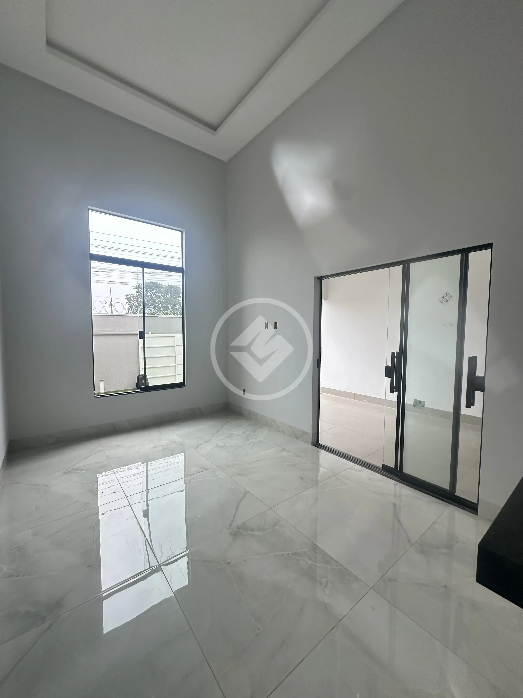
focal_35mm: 14
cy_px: 349
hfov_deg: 85.7
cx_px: 262
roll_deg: -1.2
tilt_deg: -3.4
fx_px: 282
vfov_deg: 102.1
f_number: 2.2
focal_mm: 2.22
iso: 100
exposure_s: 1/99
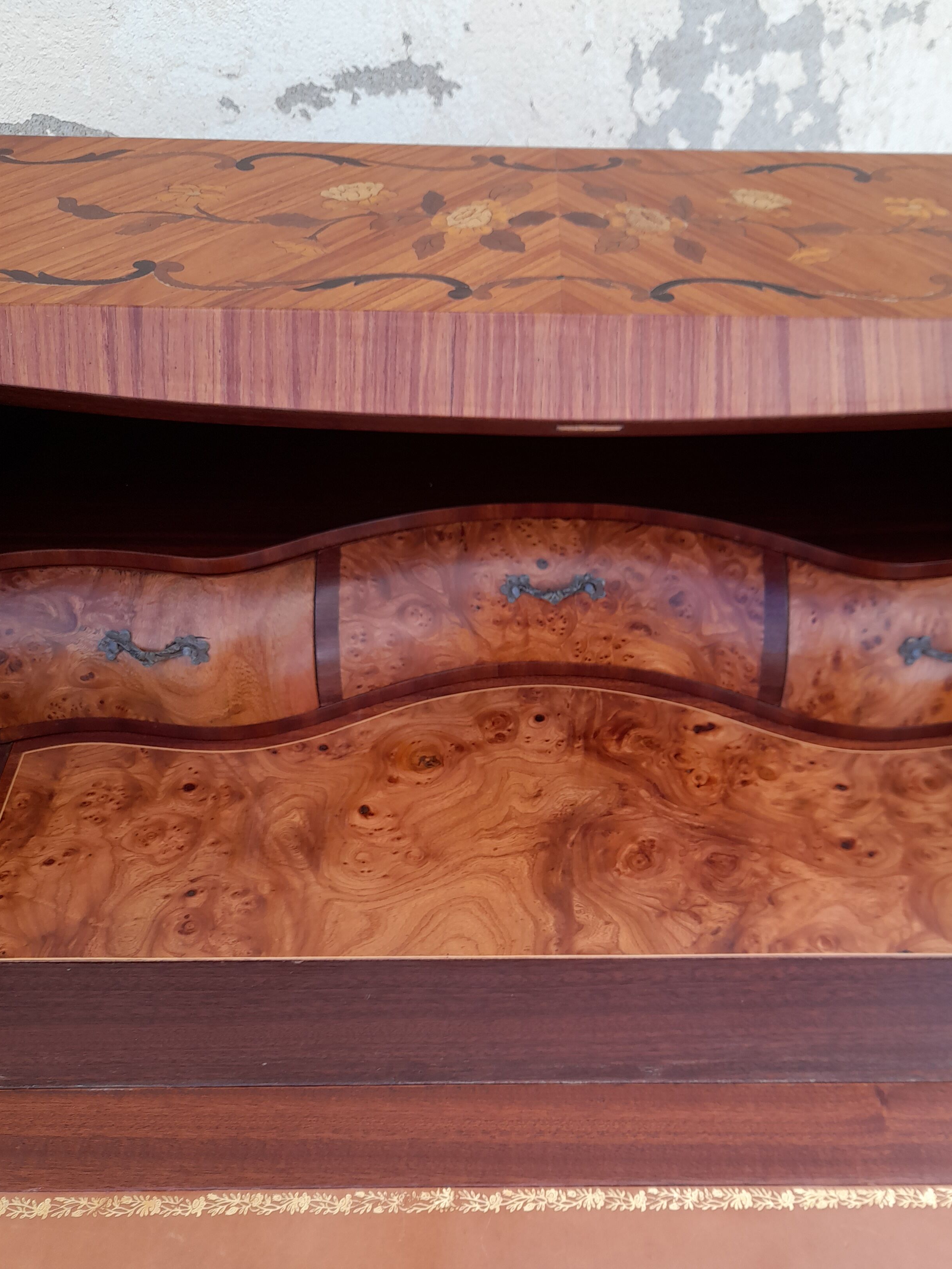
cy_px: 717
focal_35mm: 31
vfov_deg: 58.2
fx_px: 1137
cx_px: 576
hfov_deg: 45.2
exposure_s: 1/50
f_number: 2
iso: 20
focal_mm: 4.6
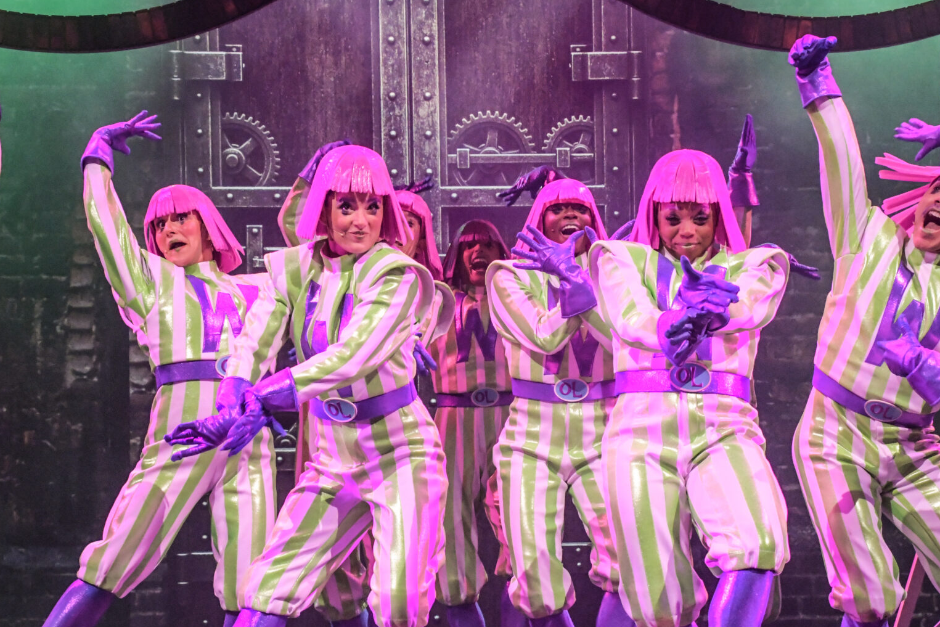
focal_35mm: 117
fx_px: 3055
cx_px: 484
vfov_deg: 11.7
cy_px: 382
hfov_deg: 17.5
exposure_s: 1/500
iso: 6400
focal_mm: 62
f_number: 11
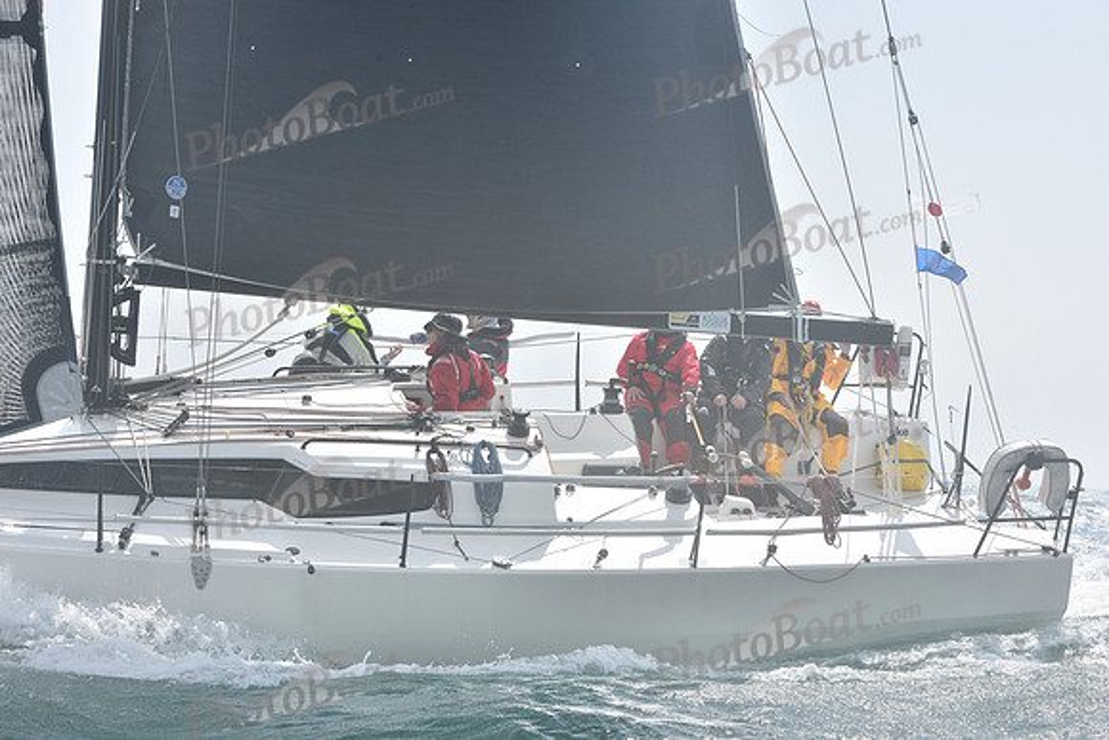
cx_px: 554
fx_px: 3020
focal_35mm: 98
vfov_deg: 14.0
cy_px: 370
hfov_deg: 20.8
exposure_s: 1/800
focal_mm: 98
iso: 320
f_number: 11
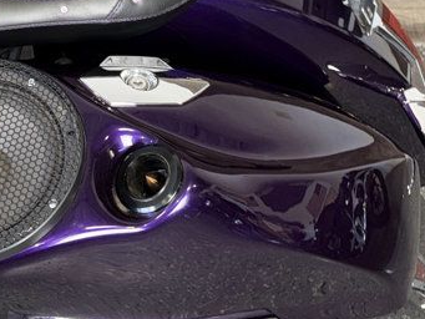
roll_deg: -0.5
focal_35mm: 72
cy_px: 44
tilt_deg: -29.7
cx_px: -51
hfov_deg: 25.0
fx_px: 884
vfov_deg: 20.1
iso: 80
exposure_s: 1/18
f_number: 1.78
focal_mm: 6.76
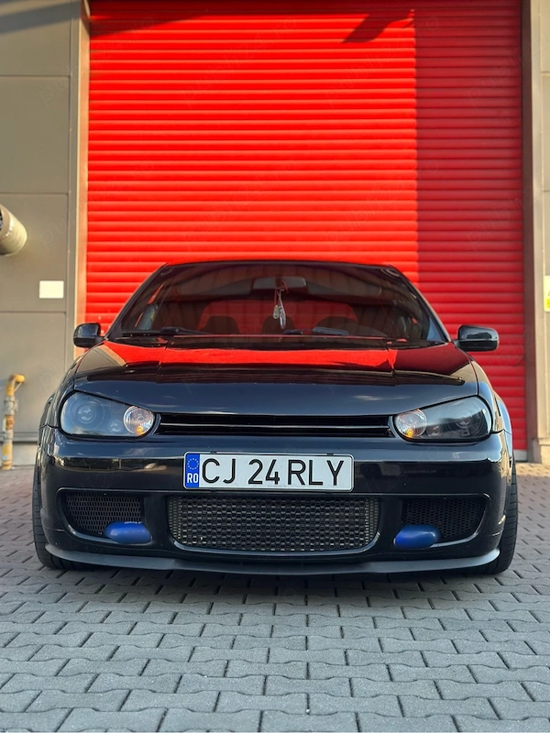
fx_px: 1017
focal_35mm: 48
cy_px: 366
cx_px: 275
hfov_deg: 30.3
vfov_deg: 39.7
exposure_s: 1/619
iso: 80
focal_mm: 6.86
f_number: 1.78
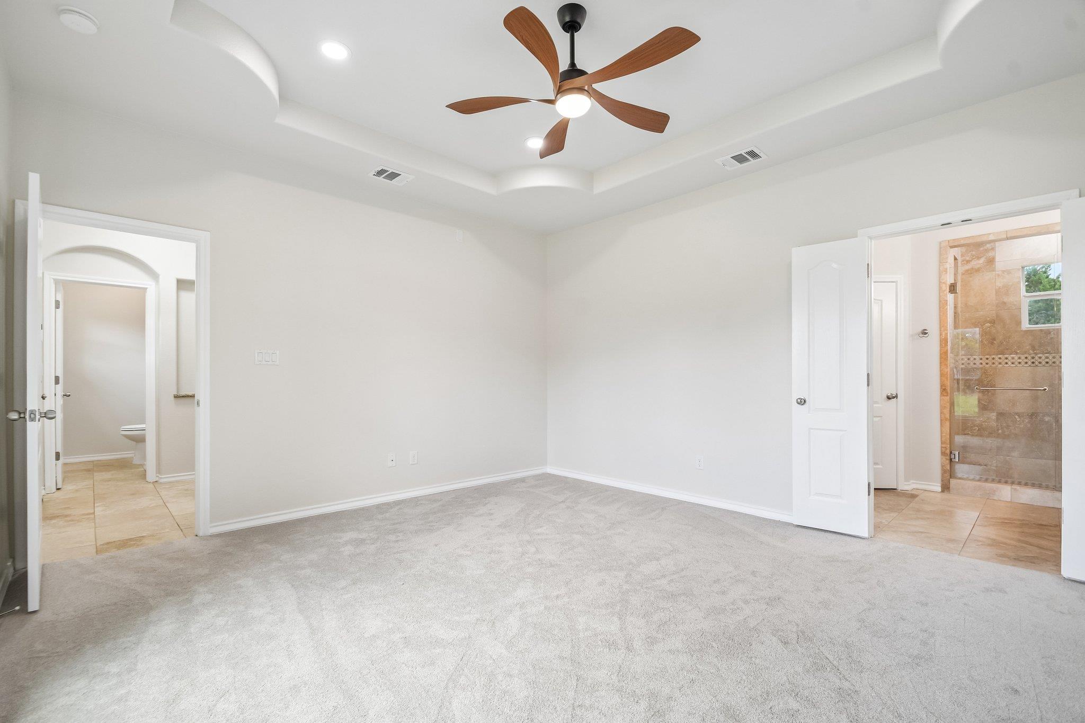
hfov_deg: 100.4
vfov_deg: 77.3
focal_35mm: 15
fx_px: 452
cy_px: 362
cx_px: 542
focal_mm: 10
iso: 400
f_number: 8
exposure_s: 1/30
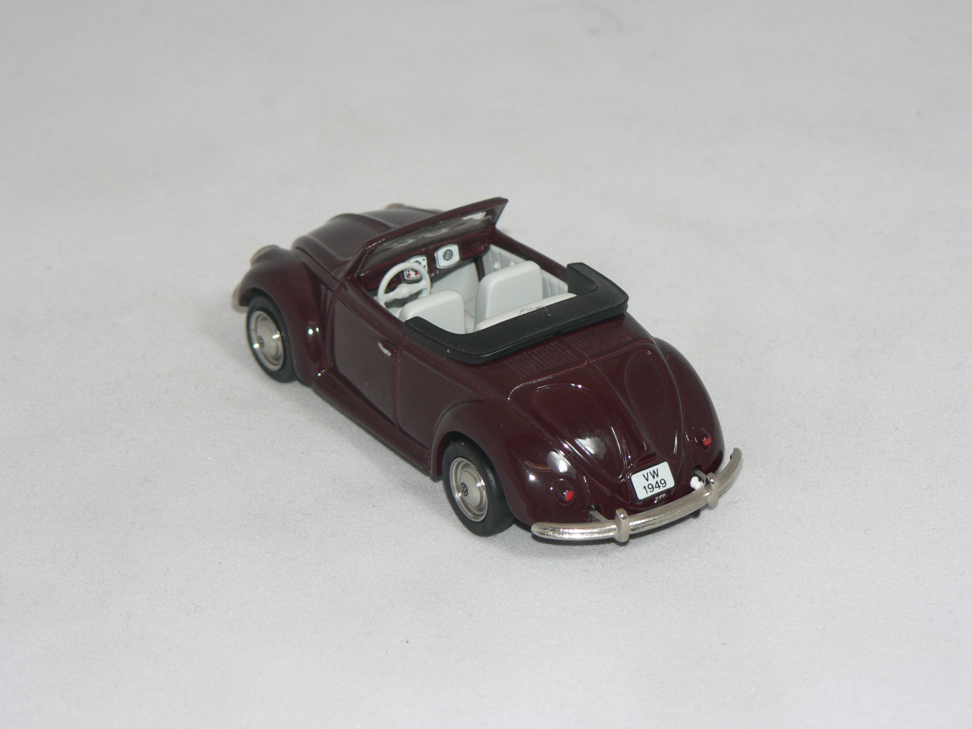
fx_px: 3650
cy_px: 364
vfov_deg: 11.4
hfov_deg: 15.2
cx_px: 486
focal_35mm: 130
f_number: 3.2
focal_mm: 21.6
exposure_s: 1/60
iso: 80
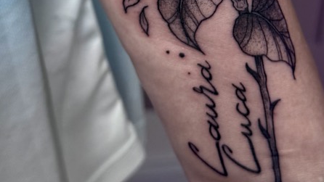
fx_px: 705
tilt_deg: -25.3
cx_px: 171
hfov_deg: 25.9
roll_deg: -4.3
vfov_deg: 13.5
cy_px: -122
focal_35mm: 82
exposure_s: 1/100
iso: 160
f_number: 1.78
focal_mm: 6.76
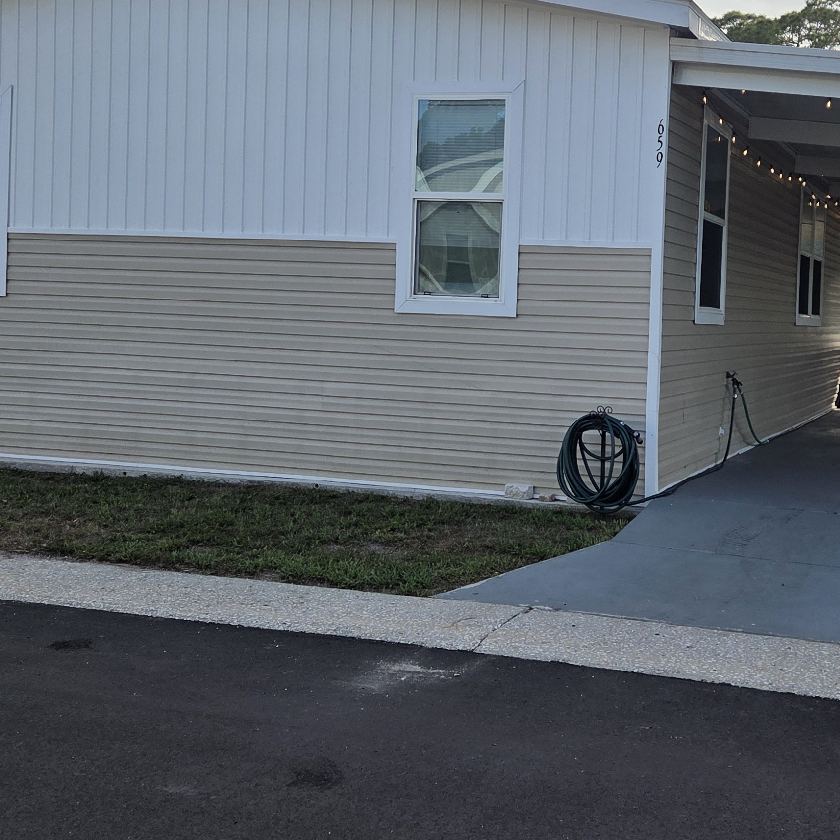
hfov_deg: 35.0
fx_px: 1318
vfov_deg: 35.2
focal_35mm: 48
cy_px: 323
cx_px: 569
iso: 80
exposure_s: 1/4187
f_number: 1.8
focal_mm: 5.4
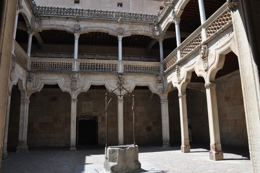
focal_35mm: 30
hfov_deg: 62.0
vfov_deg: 43.5
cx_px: 130
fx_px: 216
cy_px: 86
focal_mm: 20
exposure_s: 1/250
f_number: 8
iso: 400
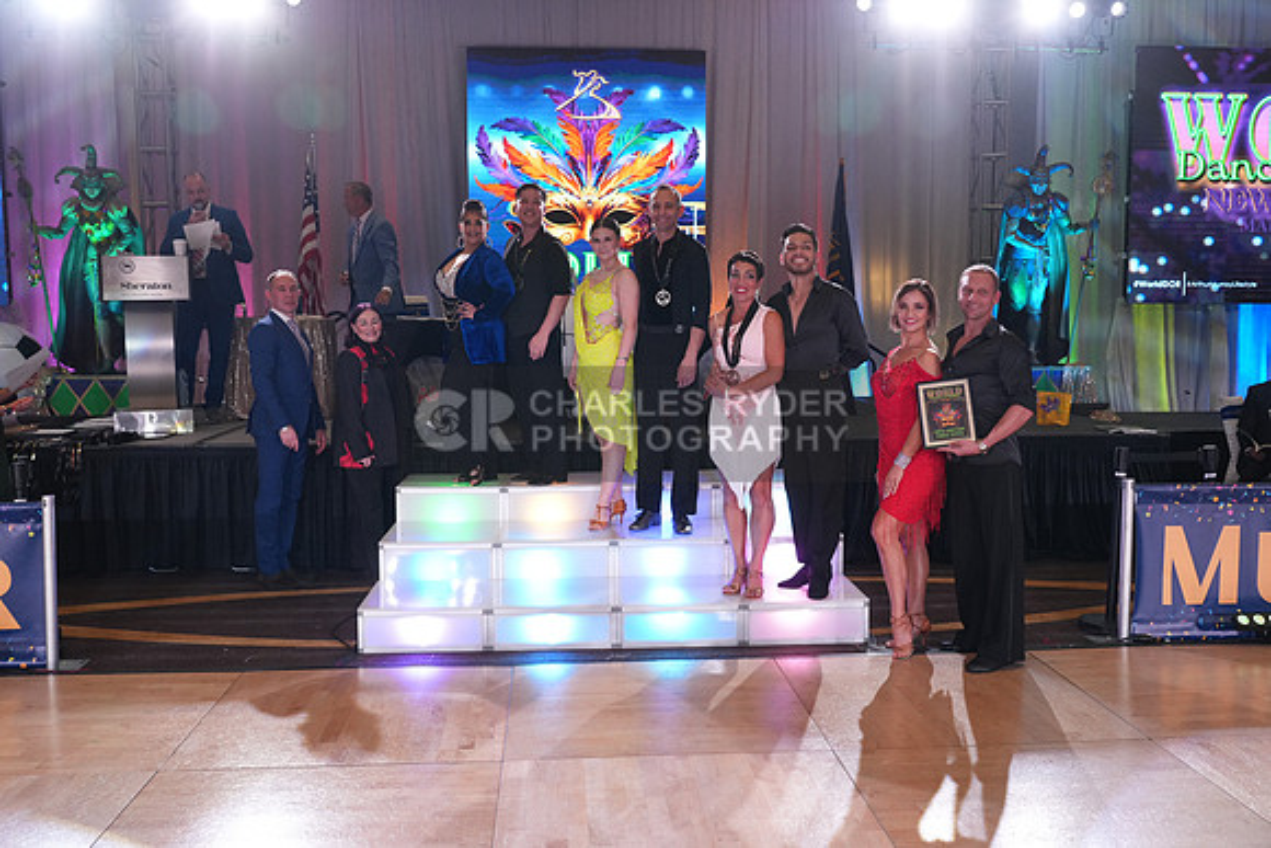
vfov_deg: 41.1
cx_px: 636
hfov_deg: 58.7
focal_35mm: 32
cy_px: 424
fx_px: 1130
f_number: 4
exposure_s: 1/500
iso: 2000
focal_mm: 32
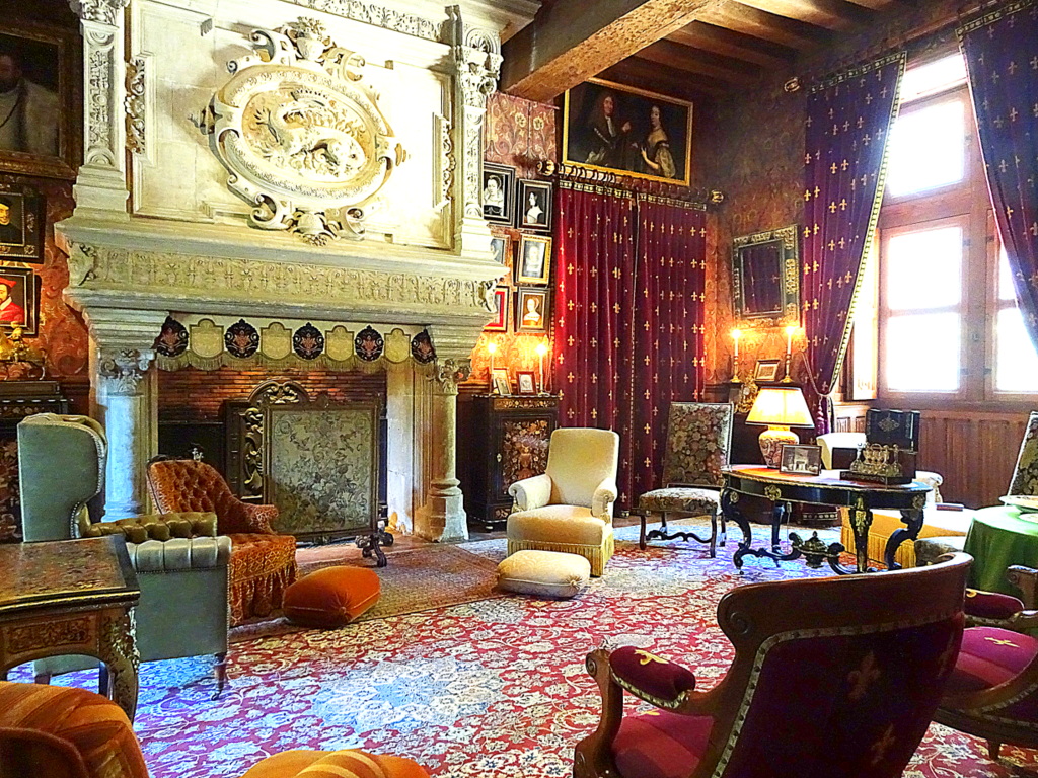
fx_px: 720
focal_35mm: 24
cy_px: 389
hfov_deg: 71.6
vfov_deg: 56.8
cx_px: 519
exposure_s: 1/13
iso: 800
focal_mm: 4.1
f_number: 3.5
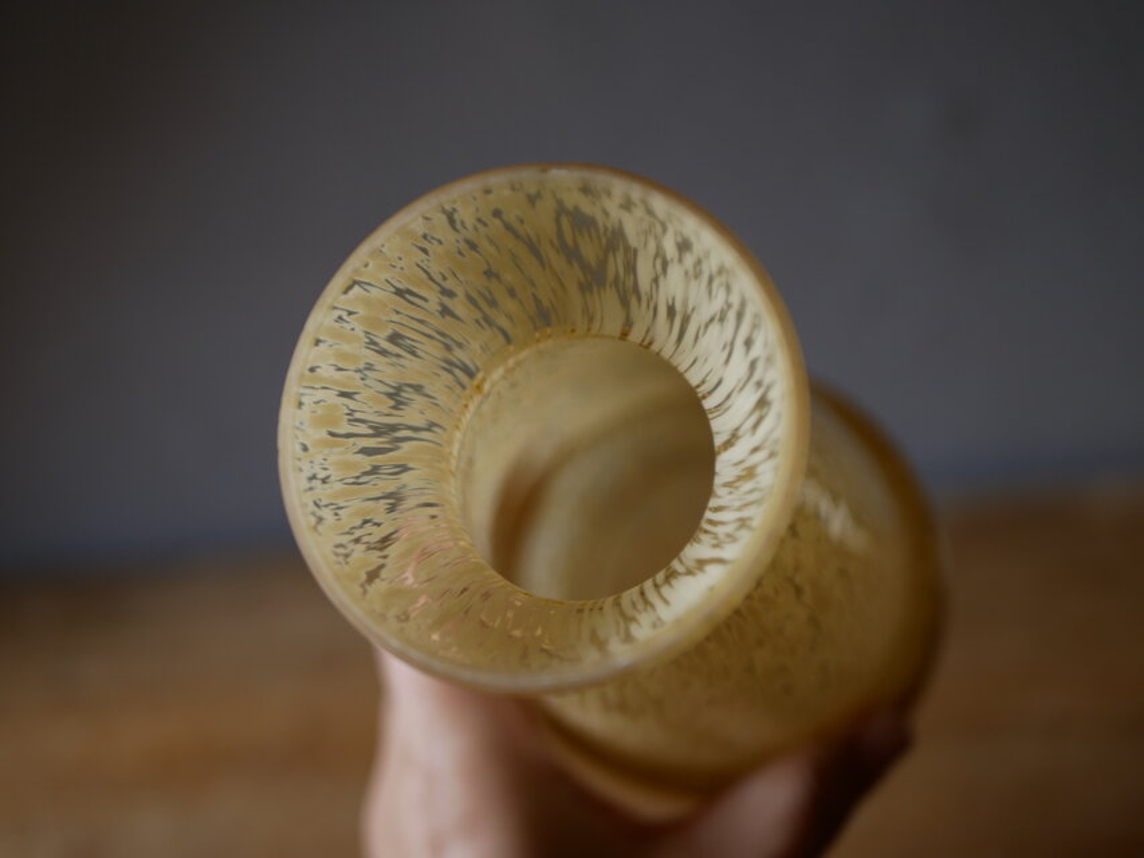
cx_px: 572
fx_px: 1653
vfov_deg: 29.1
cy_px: 429
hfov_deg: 38.2
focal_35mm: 50
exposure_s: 1/125
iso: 200
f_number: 2
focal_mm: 25
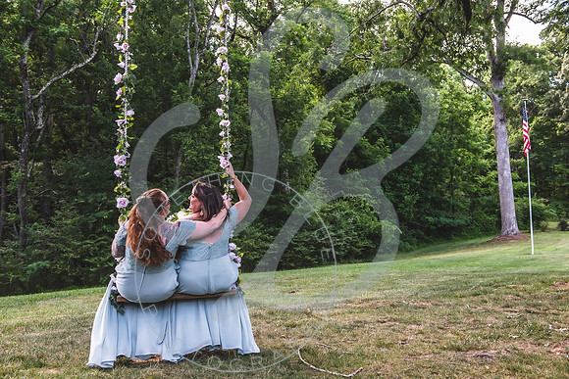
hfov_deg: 50.7
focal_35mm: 38
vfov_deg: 35.1
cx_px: 284
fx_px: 601
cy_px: 190
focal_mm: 38
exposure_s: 1/250
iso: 640
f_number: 7.1
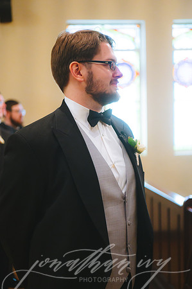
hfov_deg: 19.4
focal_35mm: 70
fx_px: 561
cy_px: 144
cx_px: 96
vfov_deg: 28.9
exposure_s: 1/250
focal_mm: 70
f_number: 2.8
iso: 2500
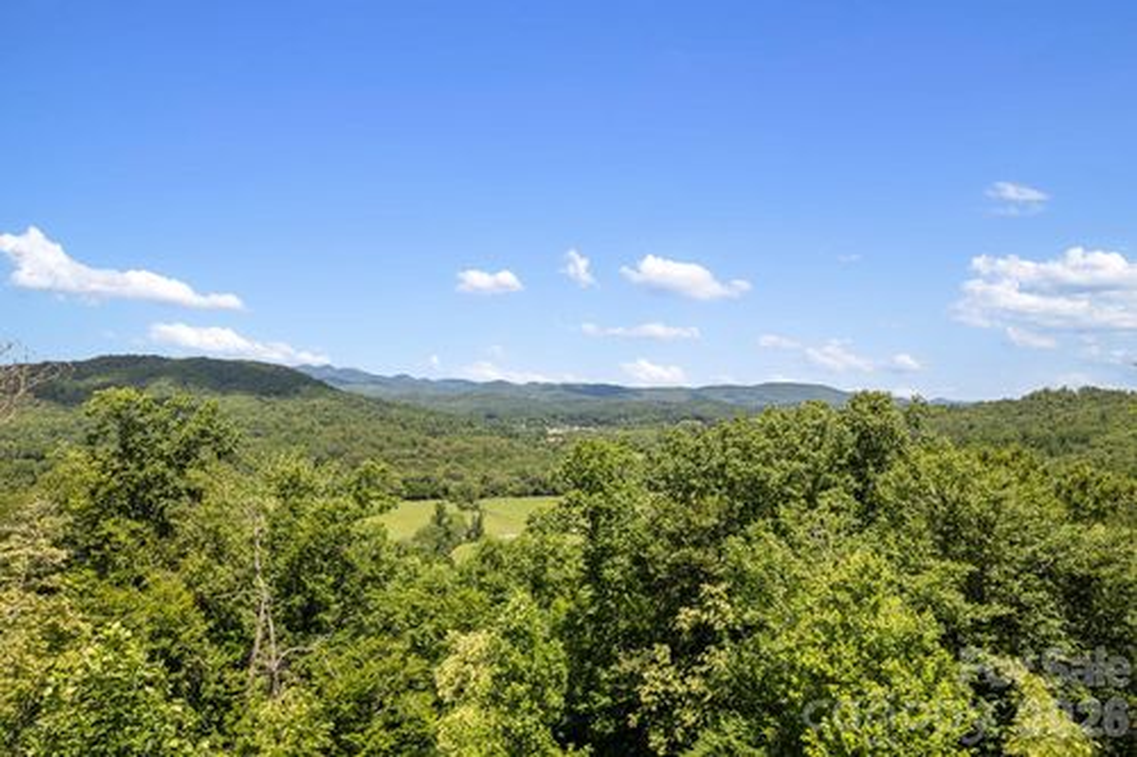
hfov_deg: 78.6
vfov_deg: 57.2
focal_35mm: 22
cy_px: 378
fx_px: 695
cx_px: 568
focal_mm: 8.38
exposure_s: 1/100
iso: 100
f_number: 2.8
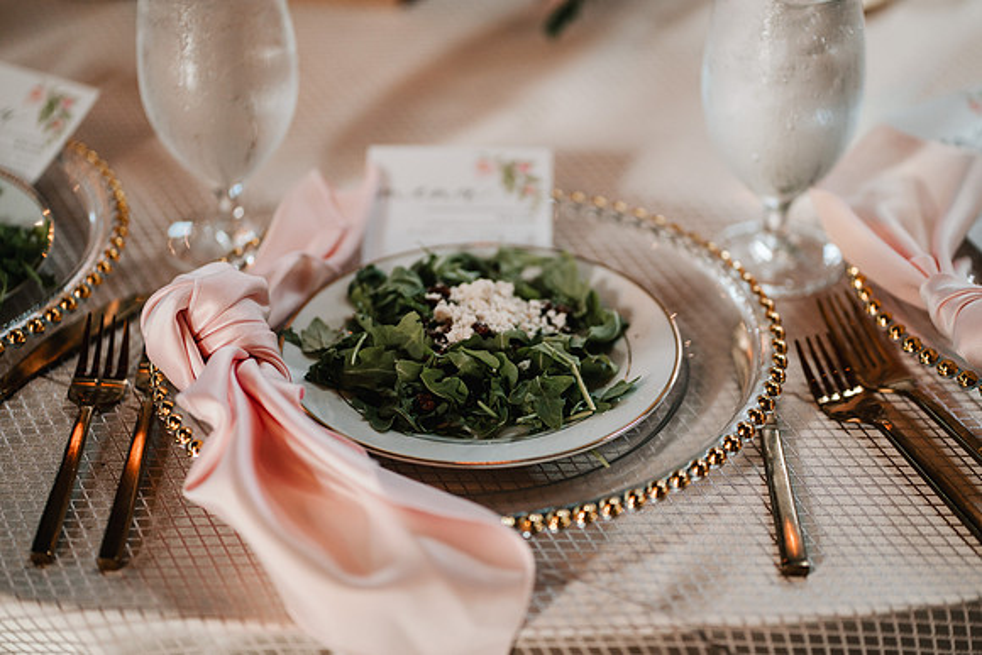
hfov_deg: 23.9
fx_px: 2319
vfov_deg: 16.1
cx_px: 491
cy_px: 328
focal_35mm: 85
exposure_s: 1/320
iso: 500
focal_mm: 85
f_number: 1.8
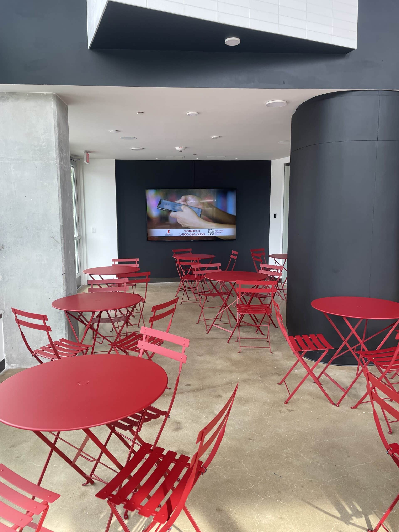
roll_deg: +1.0
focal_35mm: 26
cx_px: 200
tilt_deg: -7.6
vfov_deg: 67.3
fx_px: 400
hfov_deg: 53.1
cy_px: 266
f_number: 1.6
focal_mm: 4.2
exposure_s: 1/120
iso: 50
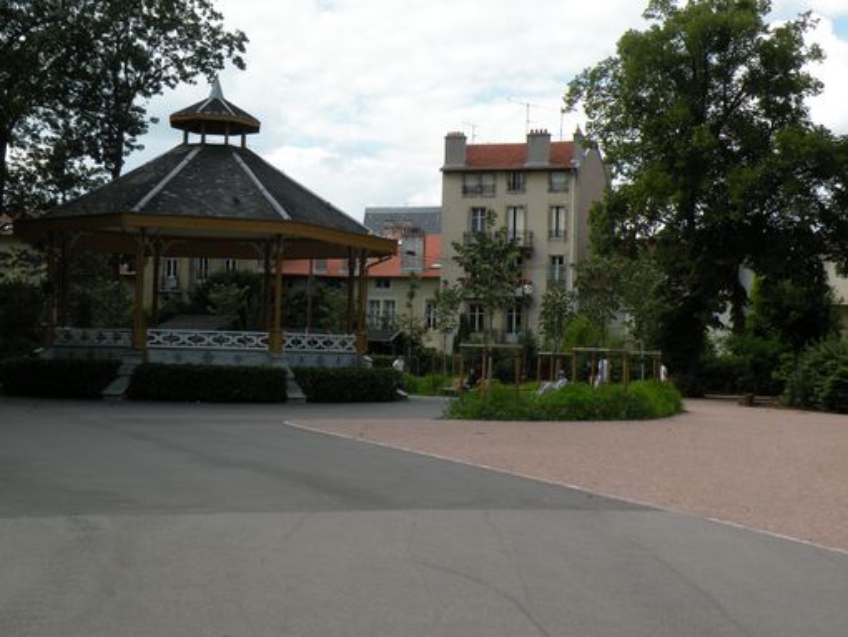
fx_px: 1372
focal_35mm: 56
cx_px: 424
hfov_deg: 34.3
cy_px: 318
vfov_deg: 26.1
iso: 64
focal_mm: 9.8
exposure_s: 1/207
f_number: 6.3
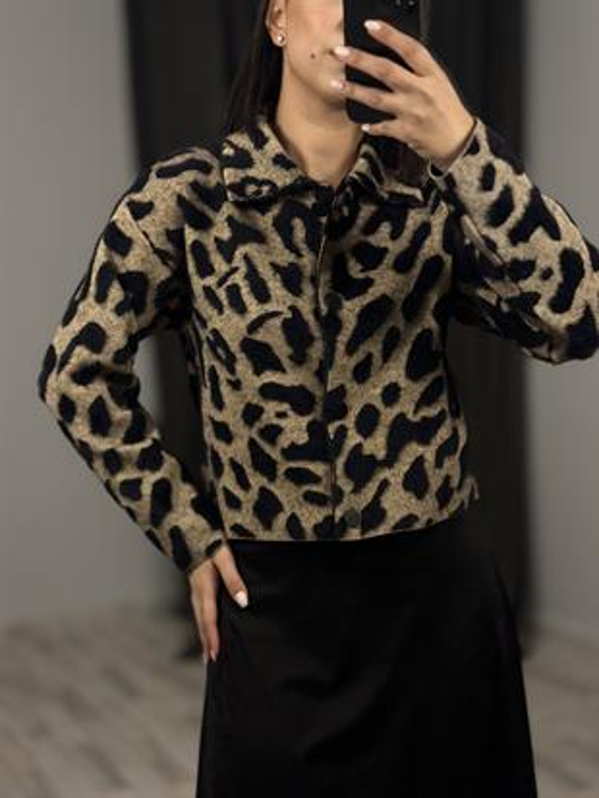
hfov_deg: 30.3
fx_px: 1107
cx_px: 300
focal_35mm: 48
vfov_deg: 39.6
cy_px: 399
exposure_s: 1/100
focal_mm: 6.86
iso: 100
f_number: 1.78
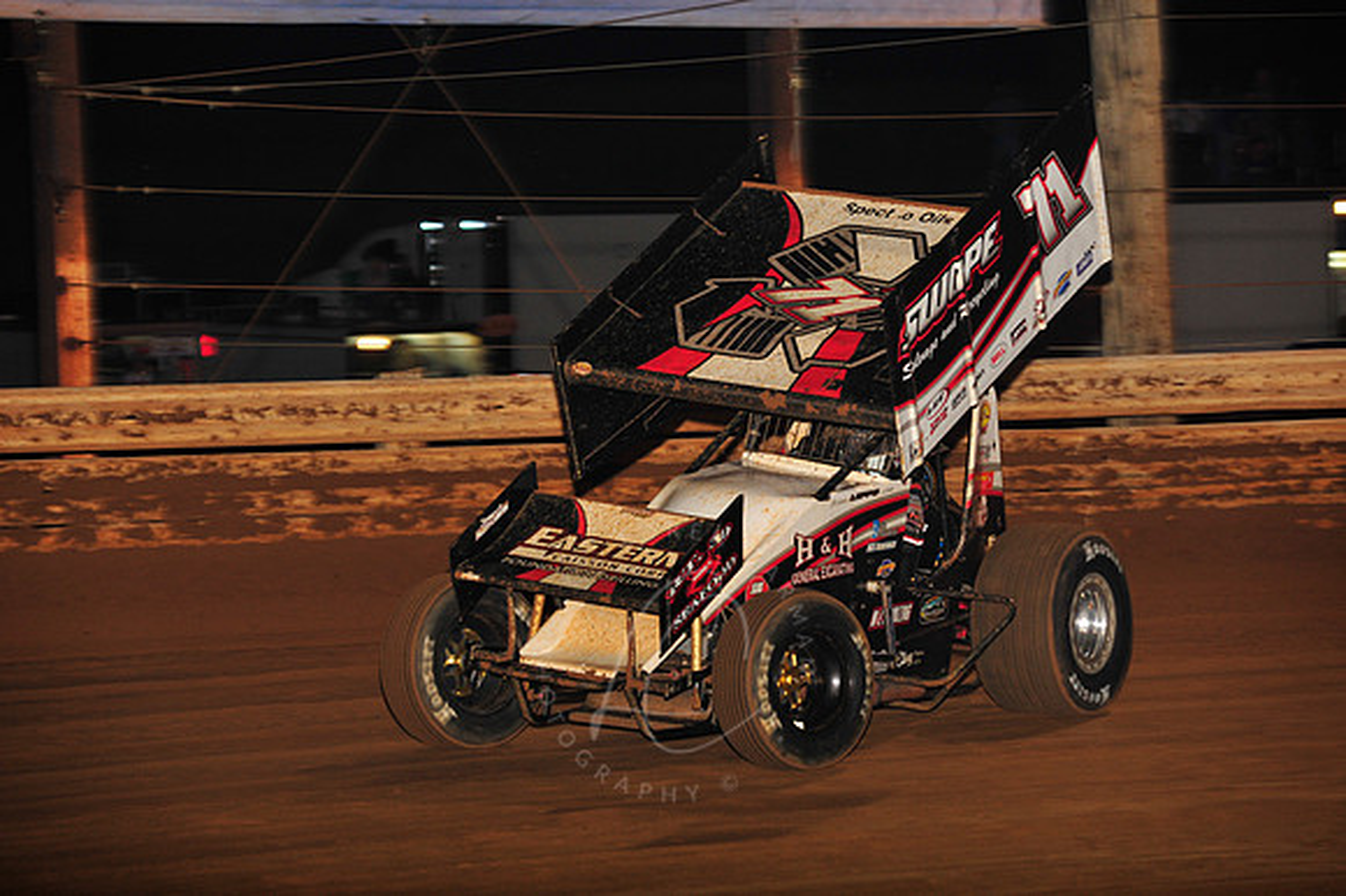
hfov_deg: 12.1
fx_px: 6352
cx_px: 673
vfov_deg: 8.1
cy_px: 448
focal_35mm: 170
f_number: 6.3
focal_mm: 170
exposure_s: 1/320
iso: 1000
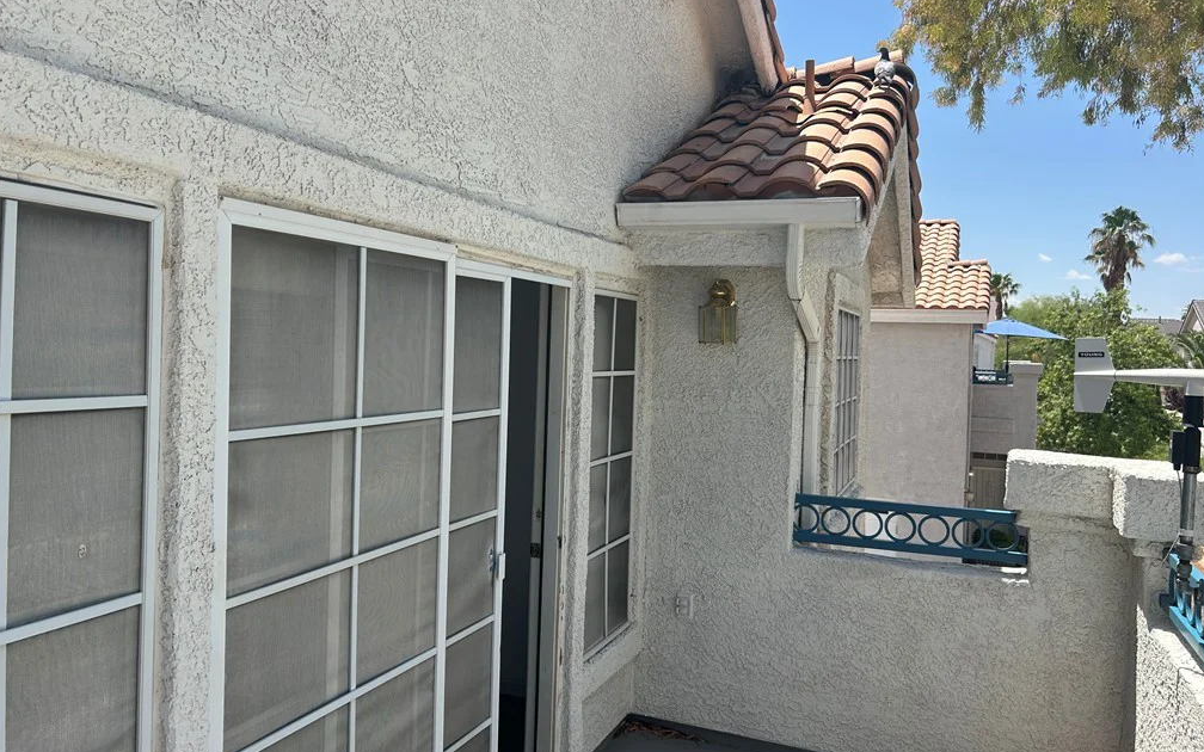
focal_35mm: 28
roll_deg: -1.6
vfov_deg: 44.5
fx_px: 919
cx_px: 607
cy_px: 358
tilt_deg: -0.9
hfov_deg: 66.5
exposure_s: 1/3257
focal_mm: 5.7
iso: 50
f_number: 1.5
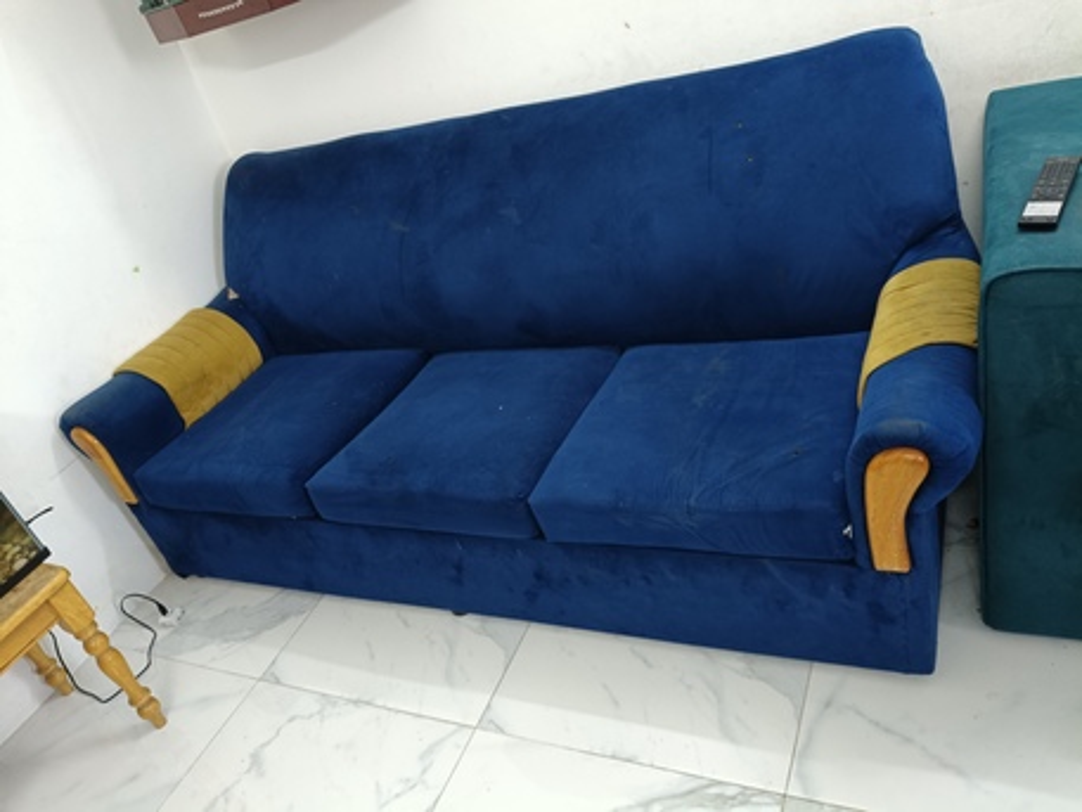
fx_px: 813
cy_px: 406
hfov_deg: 67.3
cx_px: 541
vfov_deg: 53.1
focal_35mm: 26
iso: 800
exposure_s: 1/60
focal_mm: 4.84
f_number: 1.8
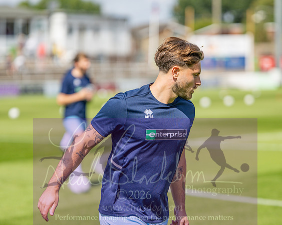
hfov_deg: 13.5
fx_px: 1194
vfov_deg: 10.8
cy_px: 112
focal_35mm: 143
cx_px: 141
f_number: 1.6
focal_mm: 85
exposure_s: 1/6400
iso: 80
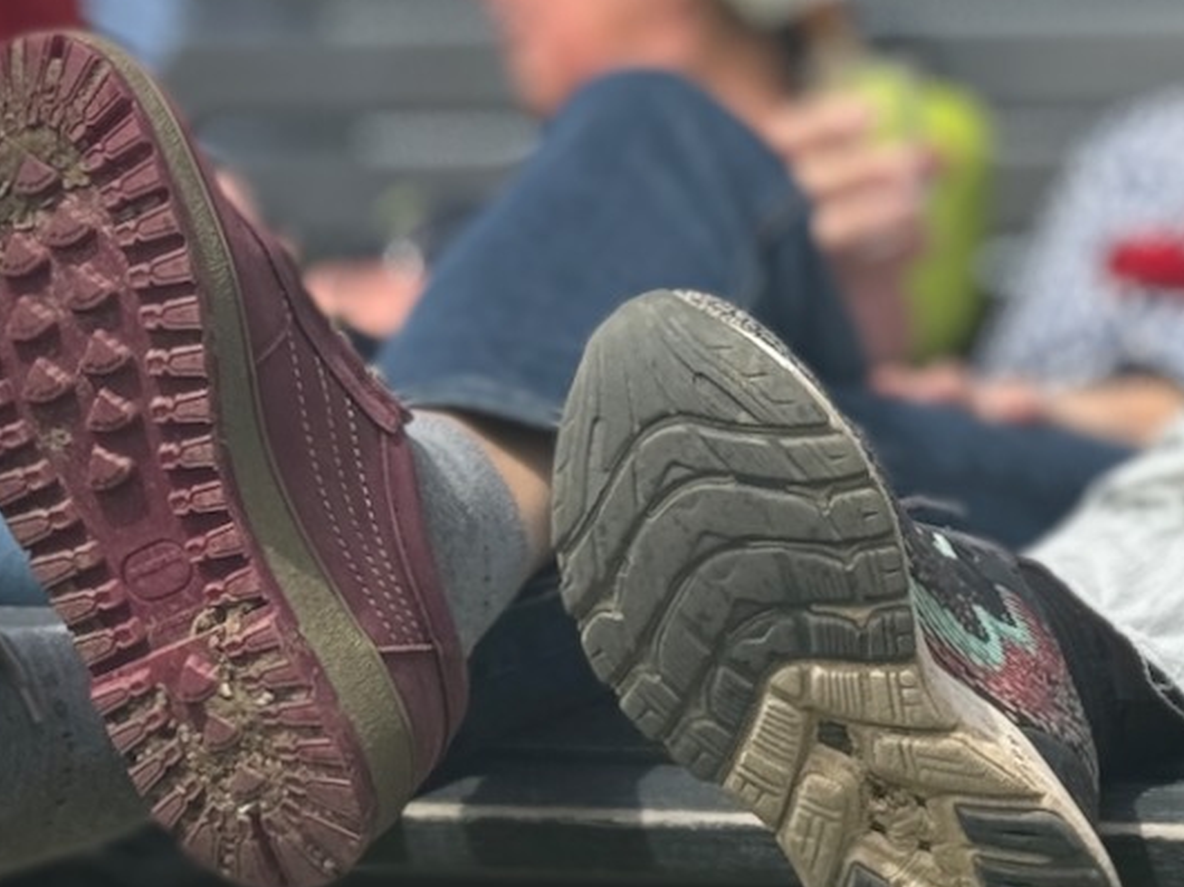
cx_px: 985
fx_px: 3966
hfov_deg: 16.8
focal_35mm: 116
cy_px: 449
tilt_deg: +8.6
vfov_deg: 12.8
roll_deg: -1.8
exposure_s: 1/5376
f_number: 1.78
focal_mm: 6.76
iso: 64
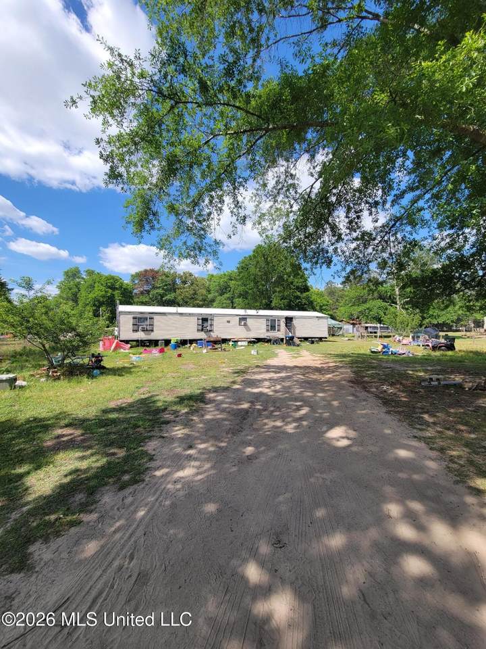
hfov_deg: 89.9
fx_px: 243
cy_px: 324
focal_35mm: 13
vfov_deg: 106.2
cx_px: 243
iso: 50
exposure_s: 1/1096
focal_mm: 2.2
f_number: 2.2
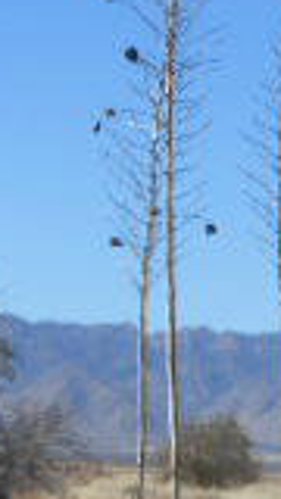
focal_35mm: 170
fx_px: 2252
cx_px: -37
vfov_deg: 12.4
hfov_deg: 7.1
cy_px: 580
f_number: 4.3
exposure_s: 1/640
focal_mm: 6.9
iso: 80
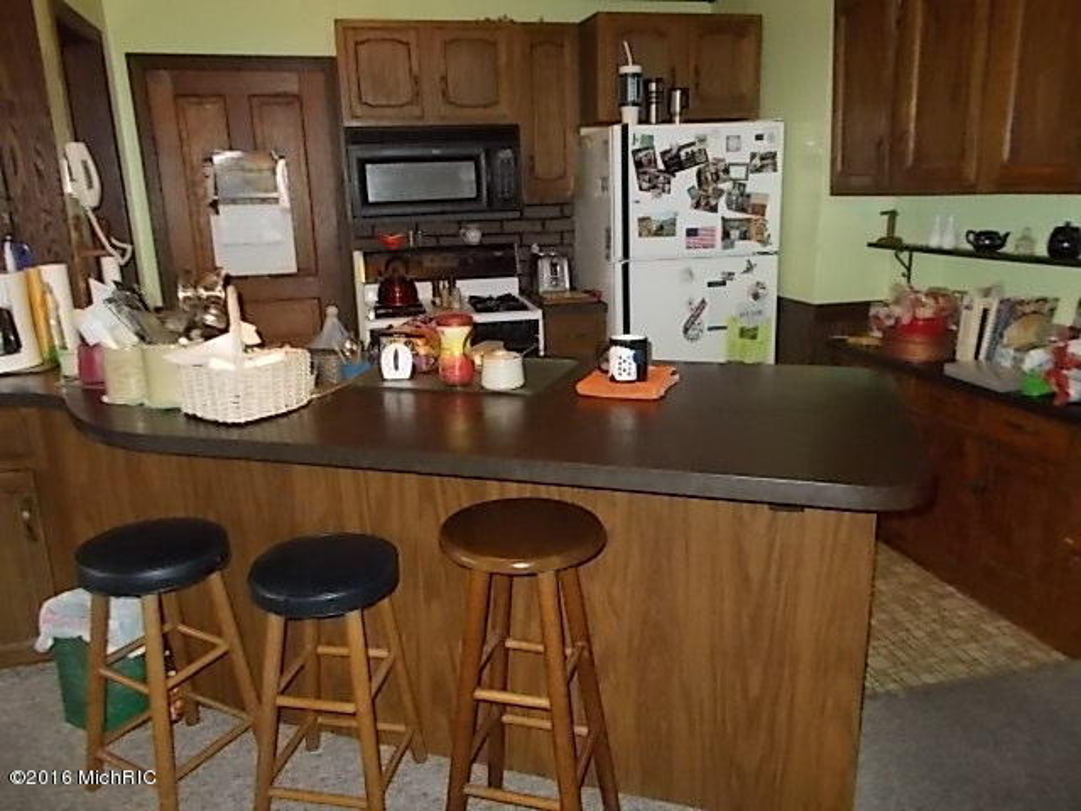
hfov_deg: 67.3
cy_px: 406
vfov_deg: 53.1
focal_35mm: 26
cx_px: 540
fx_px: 812
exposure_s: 1/25
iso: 250
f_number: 3.2
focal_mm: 4.6
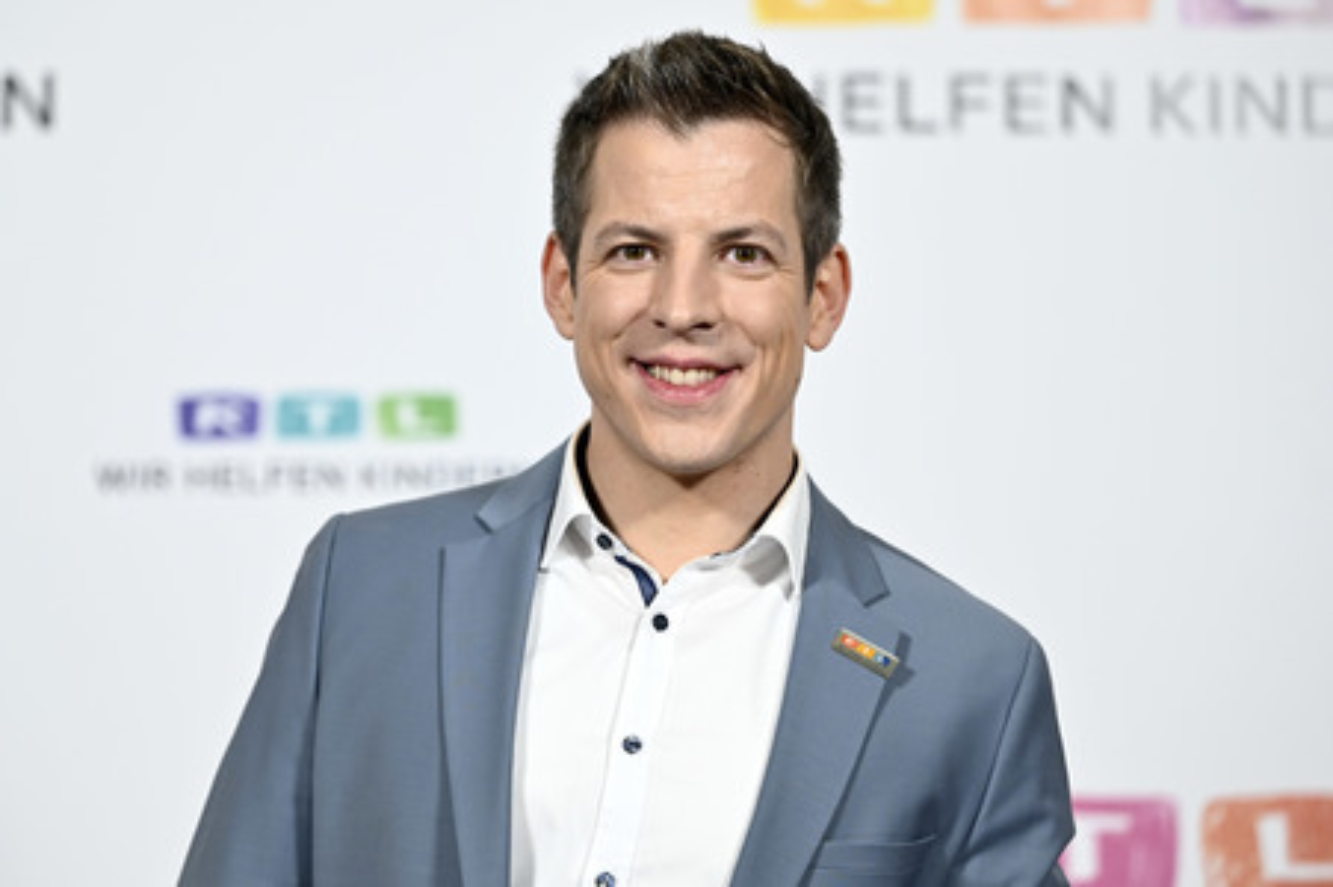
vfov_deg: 11.0
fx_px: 4625
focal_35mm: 125
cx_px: 666
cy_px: 444
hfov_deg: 16.4
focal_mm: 125
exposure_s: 1/640
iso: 1250
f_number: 2.8
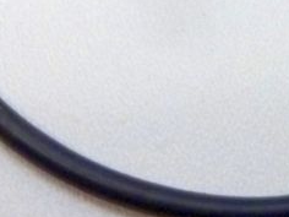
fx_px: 1586
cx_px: 268
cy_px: -124
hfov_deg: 10.3
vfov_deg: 7.7
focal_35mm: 190
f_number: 3.8
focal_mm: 7.9
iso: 400
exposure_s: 1/25
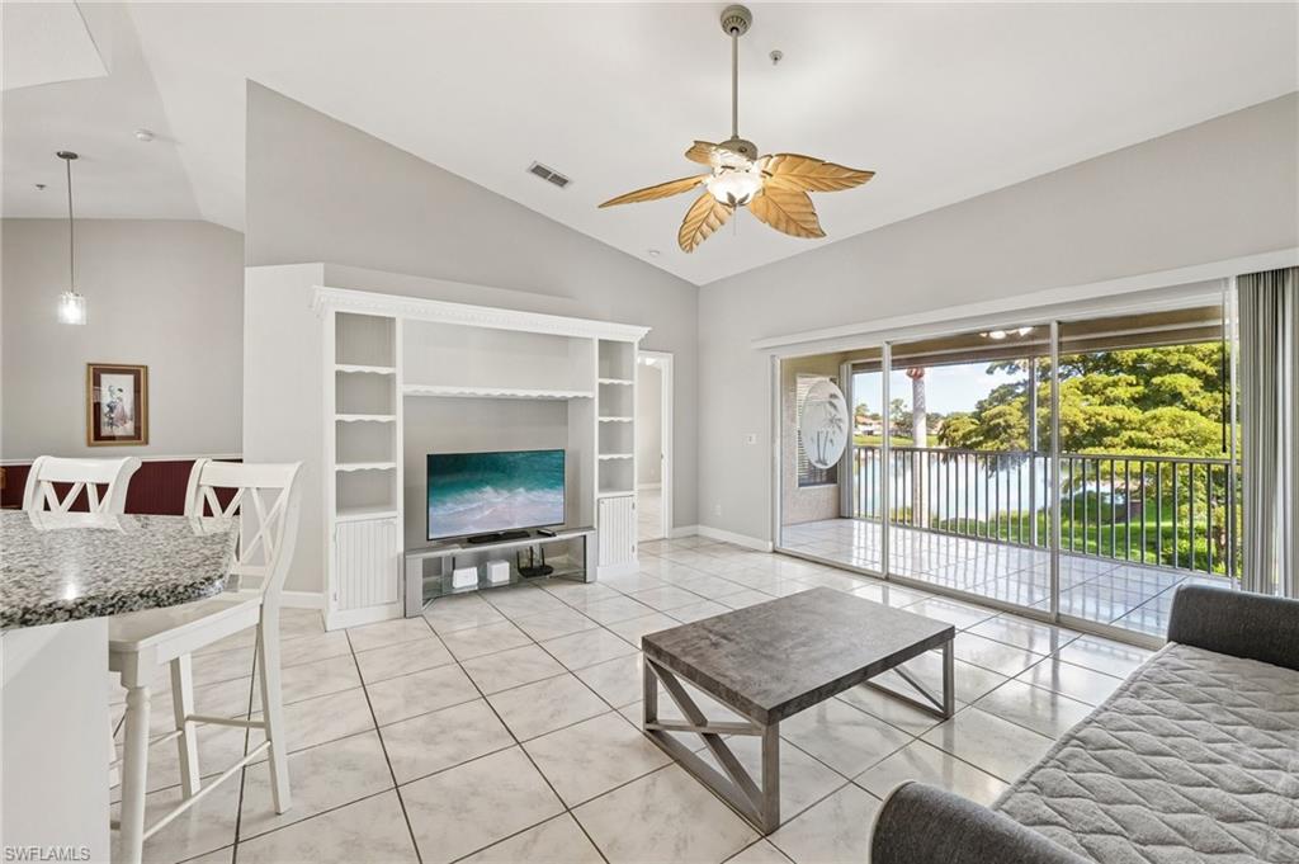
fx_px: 505
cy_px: 432
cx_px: 650
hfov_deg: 104.3
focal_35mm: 14
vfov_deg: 81.1
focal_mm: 14
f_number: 8
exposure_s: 1/25
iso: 400
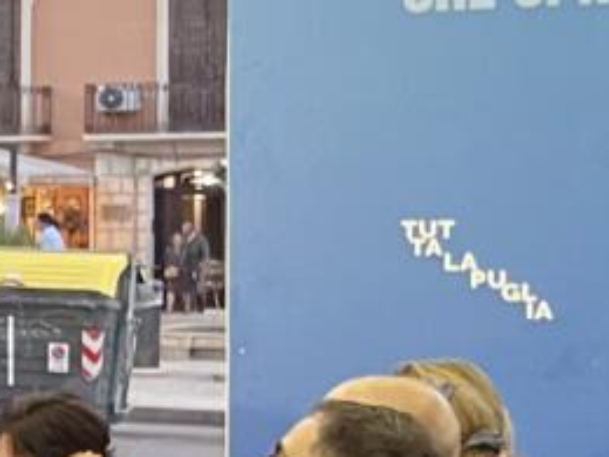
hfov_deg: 9.9
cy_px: 244
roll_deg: -0.2
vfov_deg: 9.6
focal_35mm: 154
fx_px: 2709
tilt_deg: -1.1
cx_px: -1176
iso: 500
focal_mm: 5.1
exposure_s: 1/53
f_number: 1.6
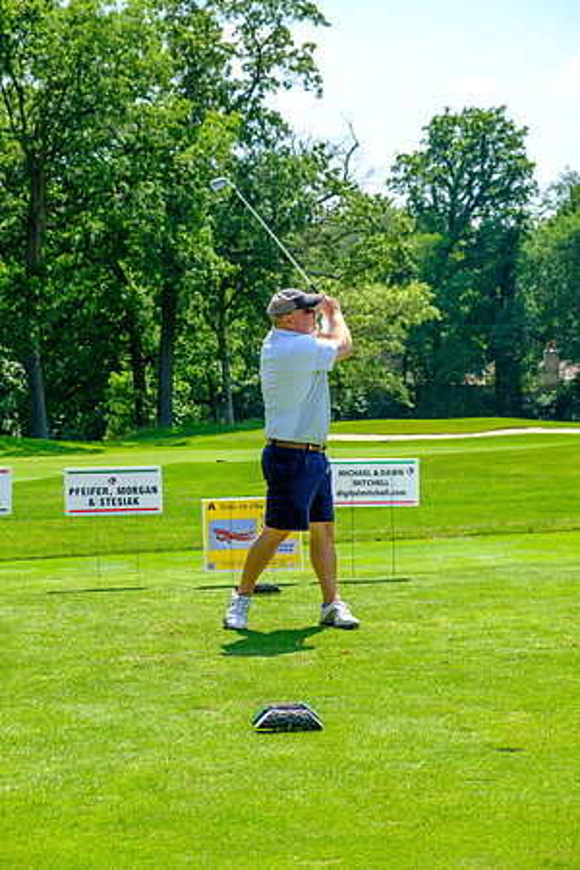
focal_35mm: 76
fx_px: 1837
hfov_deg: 17.9
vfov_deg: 26.7
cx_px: 290
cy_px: 435
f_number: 5.6
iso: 200
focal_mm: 50.5
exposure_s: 1/320
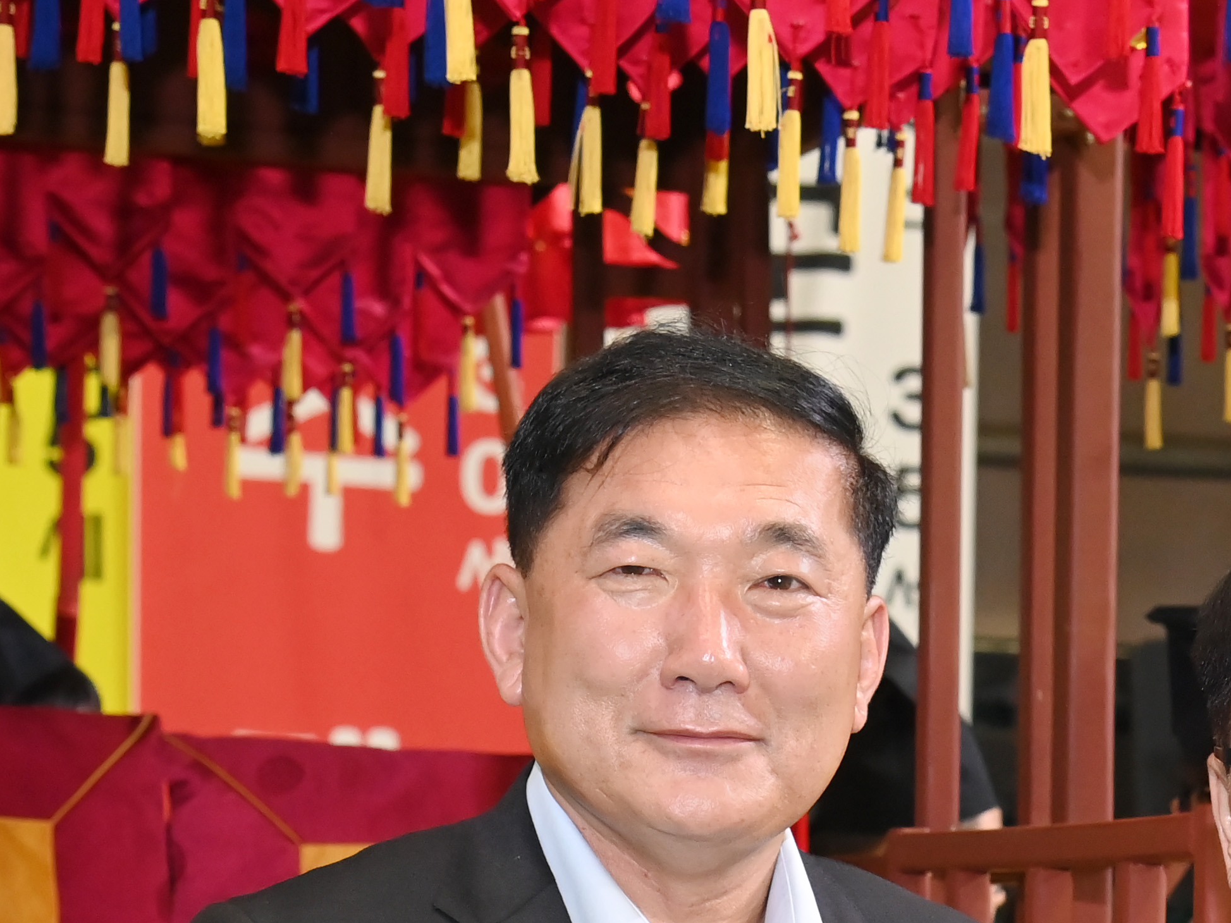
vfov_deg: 10.2
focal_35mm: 143
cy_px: 1142
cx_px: 1142
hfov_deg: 13.7
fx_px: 5085
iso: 3200
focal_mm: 52
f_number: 6.3
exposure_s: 1/250
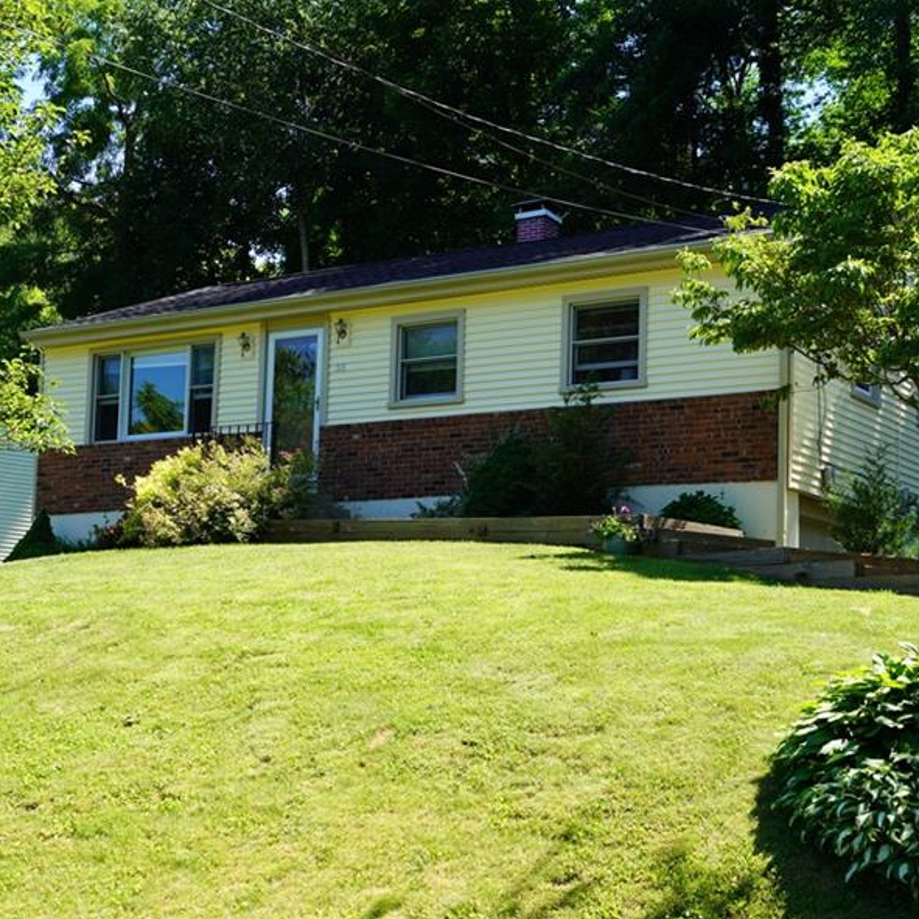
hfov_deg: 32.1
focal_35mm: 53
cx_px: 375
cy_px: 501
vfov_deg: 32.2
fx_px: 1592
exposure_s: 1/100
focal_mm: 36
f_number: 6.3
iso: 100
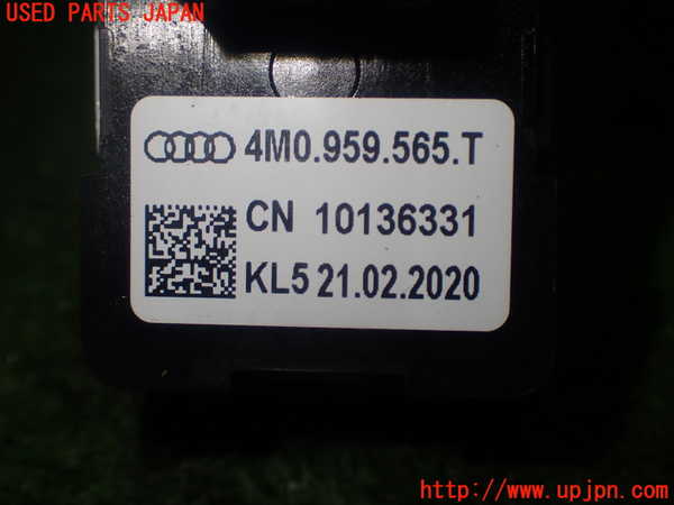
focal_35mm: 50
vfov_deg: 29.1
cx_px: 337
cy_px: 252
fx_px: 974
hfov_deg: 38.2
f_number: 3.2
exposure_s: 1/100
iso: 100
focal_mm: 9.01
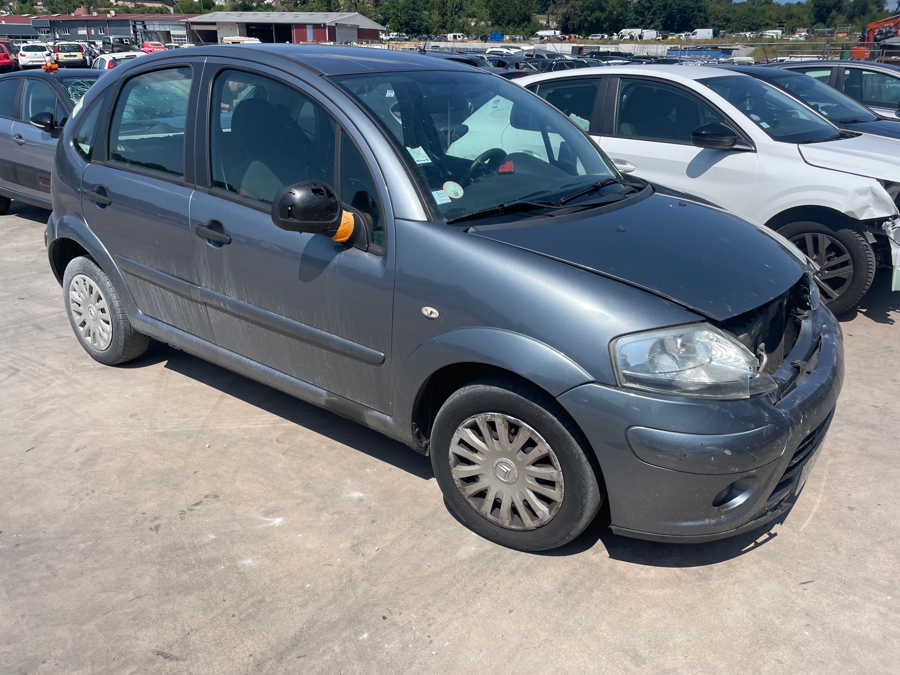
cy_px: 338
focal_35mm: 26
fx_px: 676
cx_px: 450
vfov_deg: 53.1
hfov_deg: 67.3
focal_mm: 4.2
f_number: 1.6
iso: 32
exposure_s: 1/4000
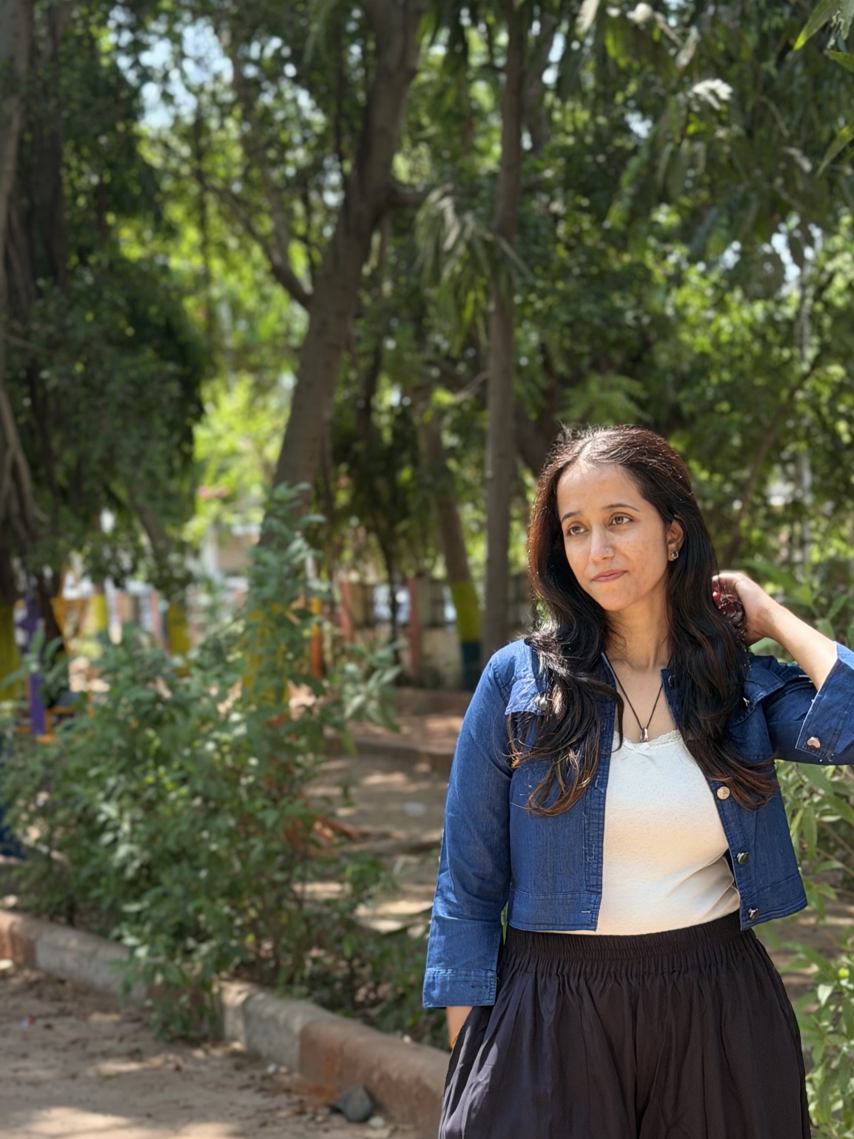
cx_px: 532
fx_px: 2500
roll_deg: +2.0
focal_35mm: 76
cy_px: 854
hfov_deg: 19.4
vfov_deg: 25.4
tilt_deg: -6.0
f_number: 1.78
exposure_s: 1/400
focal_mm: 6.76
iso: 64
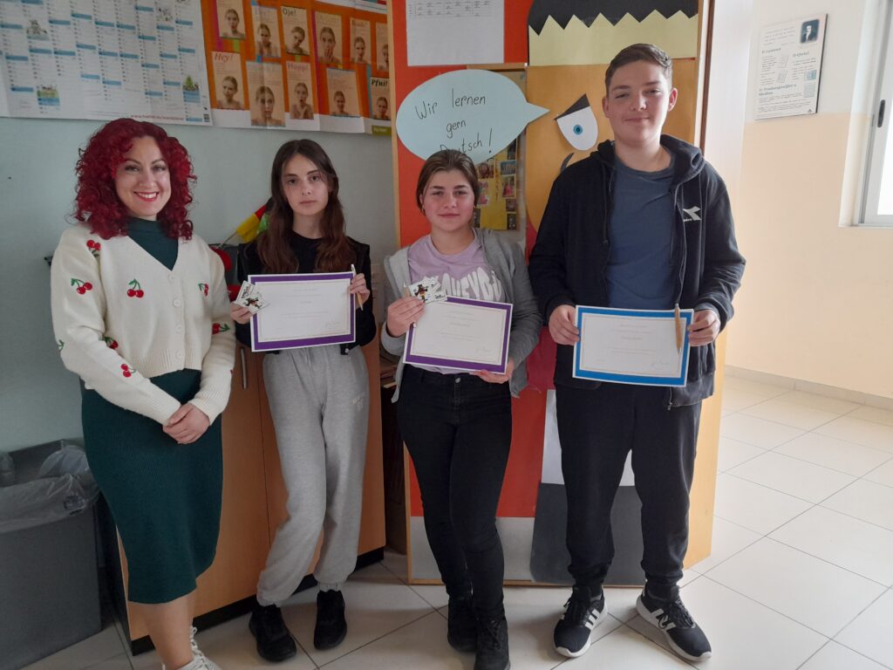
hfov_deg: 69.4
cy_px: 335
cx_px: 446
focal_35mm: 25
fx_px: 645
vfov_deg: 54.9
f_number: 2
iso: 400
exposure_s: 1/60
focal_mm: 4.6
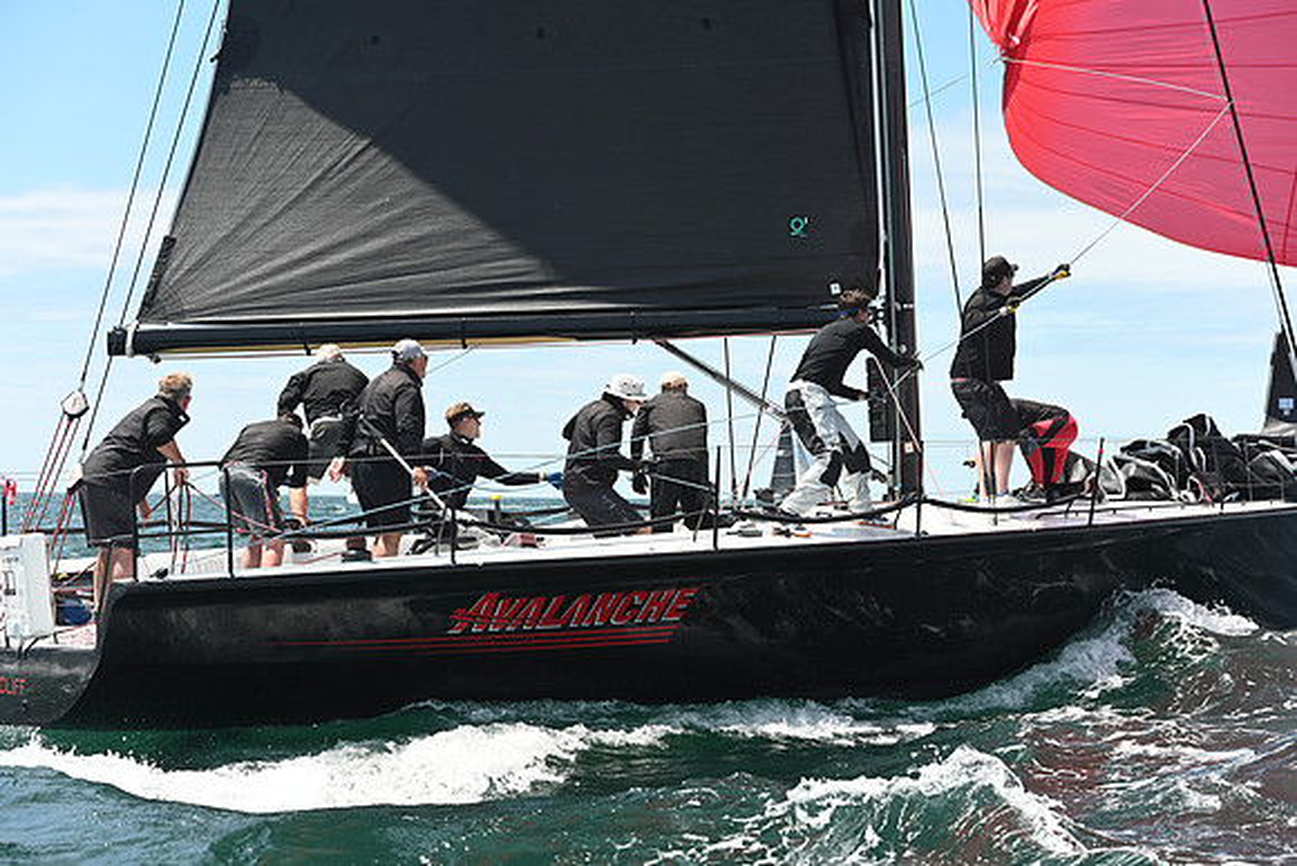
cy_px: 433
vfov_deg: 19.5
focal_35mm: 70
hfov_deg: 28.8
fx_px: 2522
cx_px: 648
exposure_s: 1/1000
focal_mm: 70
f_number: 5.6
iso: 320
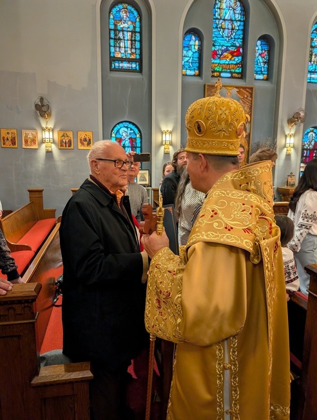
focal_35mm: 24
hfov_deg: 57.0
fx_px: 292
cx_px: 158
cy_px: 210
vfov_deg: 71.5
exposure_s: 1/120
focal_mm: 6.9
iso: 140
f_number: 1.68
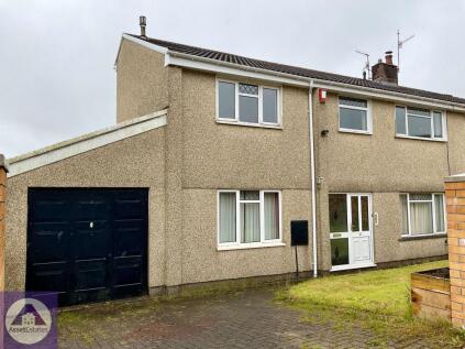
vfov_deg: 48.2
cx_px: 232
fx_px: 389
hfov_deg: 61.7
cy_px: 174
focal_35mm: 29
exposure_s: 1/1055
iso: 16
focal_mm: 3
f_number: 1.8
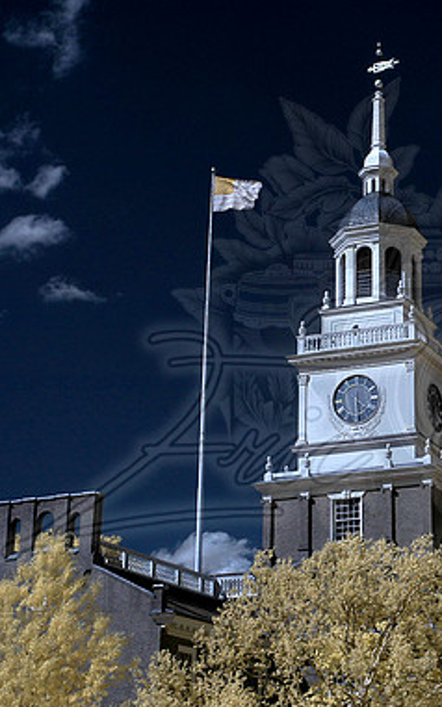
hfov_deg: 16.2
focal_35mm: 79
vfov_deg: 26.2
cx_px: 420
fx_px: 1523
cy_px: 356
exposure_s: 1/400
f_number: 11
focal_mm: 34
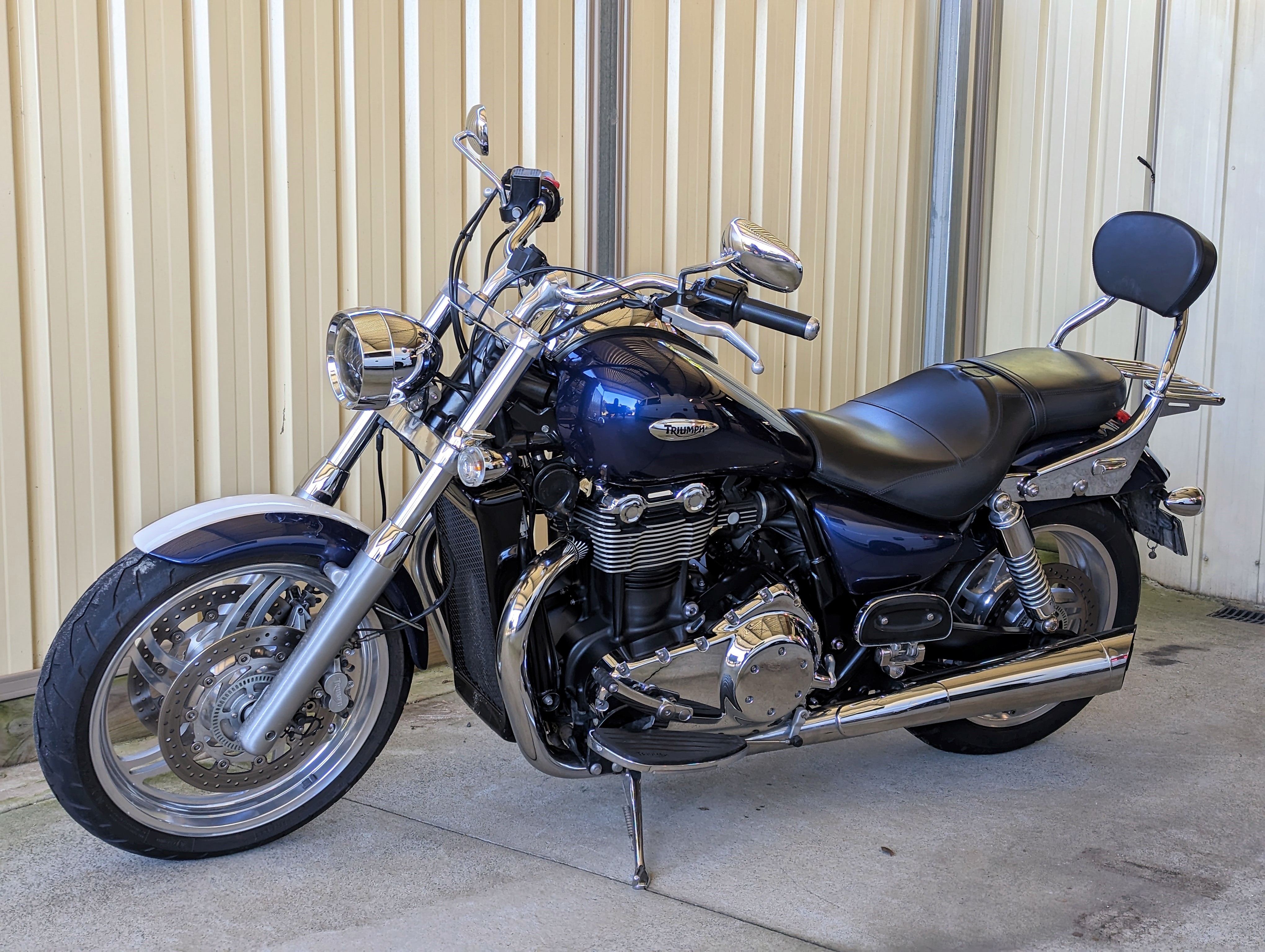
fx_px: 1757
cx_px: 632
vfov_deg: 30.3
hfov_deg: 39.6
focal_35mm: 48
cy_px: 476
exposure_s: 1/61.5
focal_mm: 6.81
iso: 40
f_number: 1.85
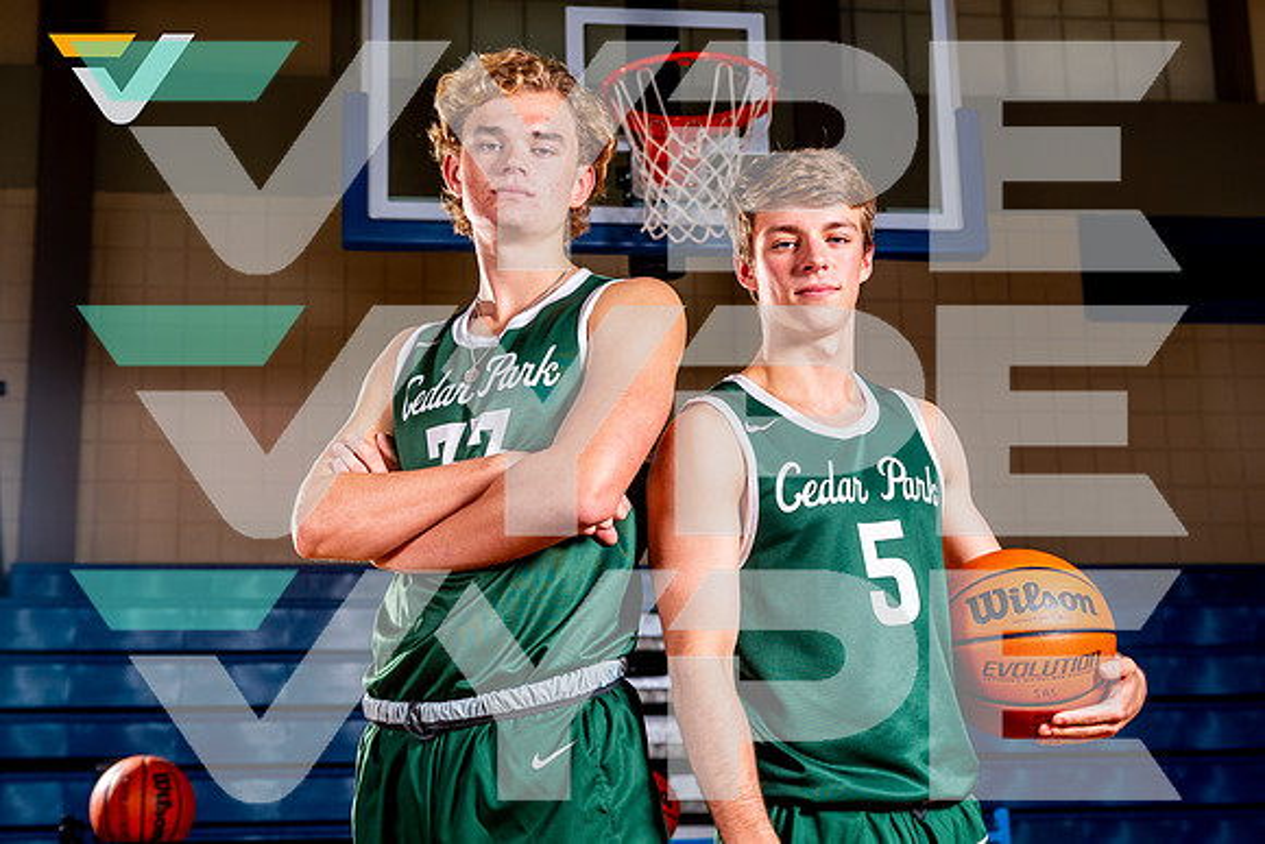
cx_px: 632
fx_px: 1863
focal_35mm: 53
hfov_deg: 37.5
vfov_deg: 25.5
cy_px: 422
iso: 100
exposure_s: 1/125
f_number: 5.6
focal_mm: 53
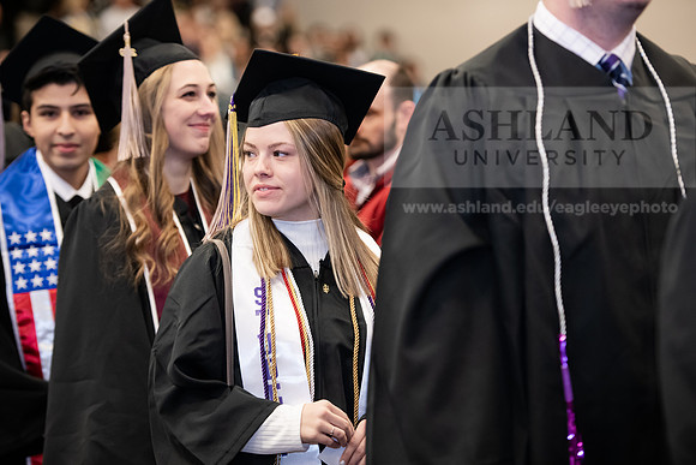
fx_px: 2359
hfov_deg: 16.8
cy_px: 232
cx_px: 348
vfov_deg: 11.2
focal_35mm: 122
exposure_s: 1/200
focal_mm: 122
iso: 2000
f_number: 3.2
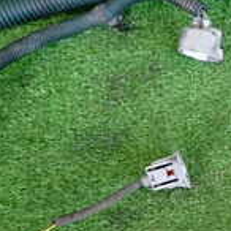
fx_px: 687
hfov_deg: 16.0
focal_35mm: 91
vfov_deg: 18.7
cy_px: 215
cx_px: 421
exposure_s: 1/80
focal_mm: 4.5
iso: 200
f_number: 2
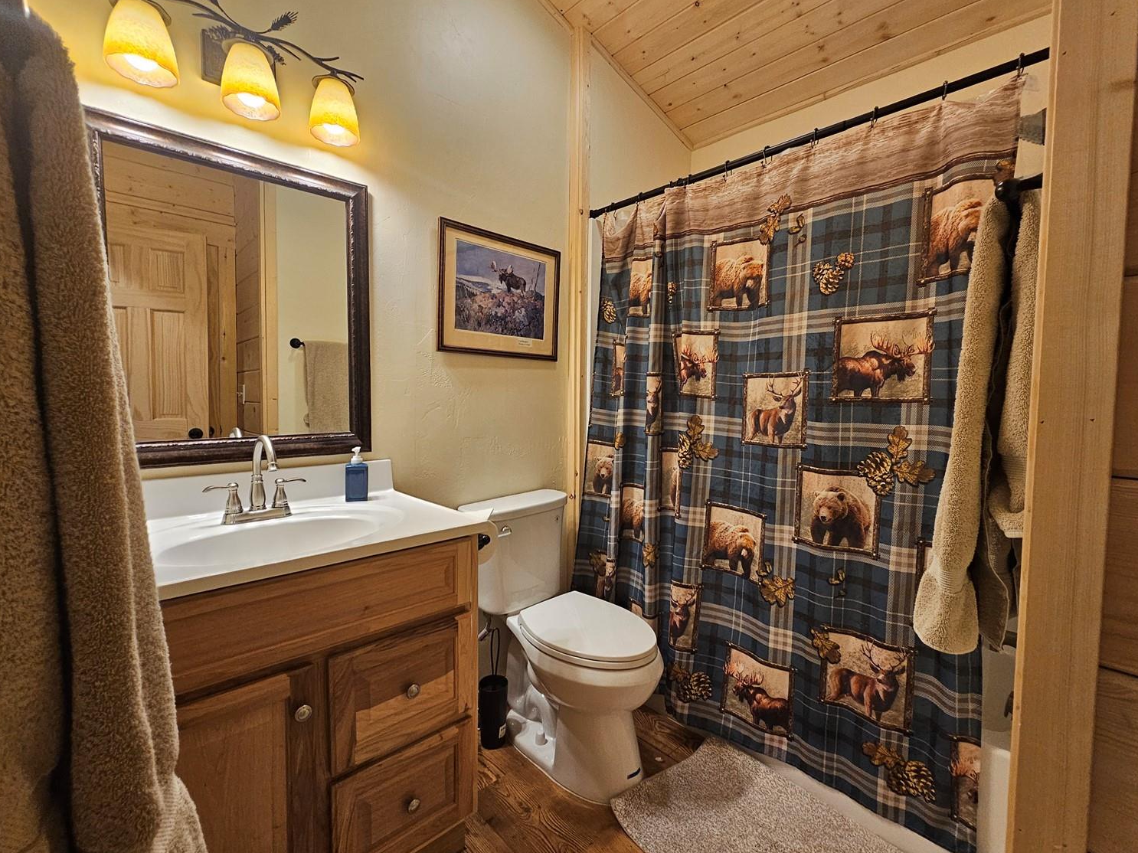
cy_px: 430
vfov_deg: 85.7
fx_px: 460
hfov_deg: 102.1
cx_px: 569
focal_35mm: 14
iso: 250
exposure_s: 1/60
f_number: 2.2
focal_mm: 2.2
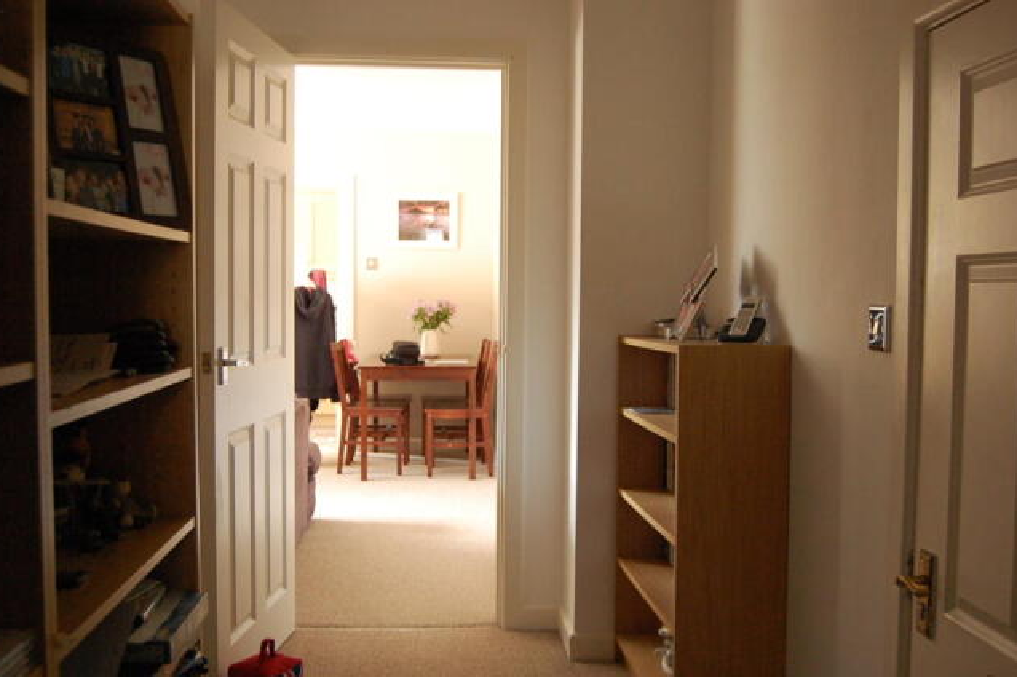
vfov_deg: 37.3
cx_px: 501
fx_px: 1003
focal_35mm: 36
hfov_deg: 53.8
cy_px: 335
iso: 1400
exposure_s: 1/60
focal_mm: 23
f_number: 3.8
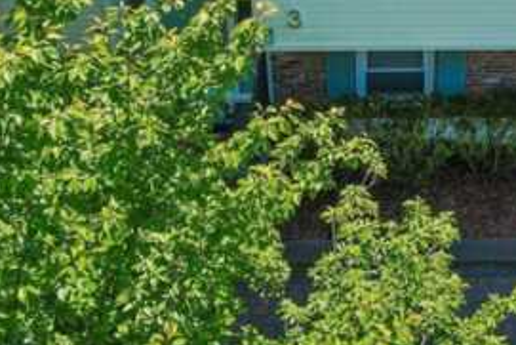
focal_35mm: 83
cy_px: 37
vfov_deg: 16.3
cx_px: 390
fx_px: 1190
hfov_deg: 24.2
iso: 100
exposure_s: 1/640
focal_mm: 8.4
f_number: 2.8
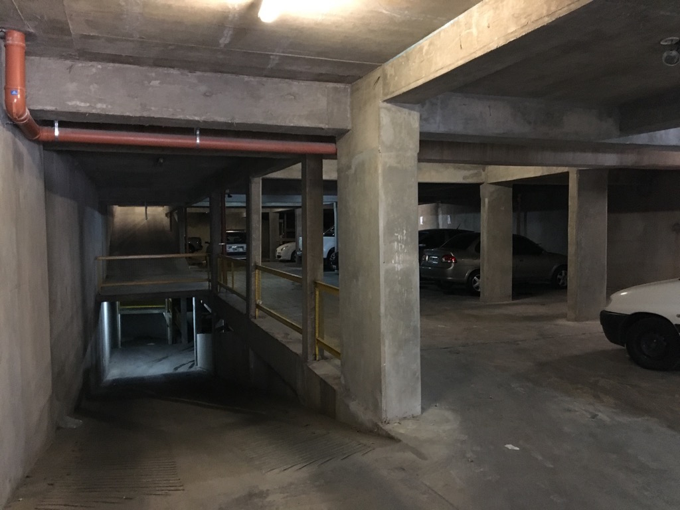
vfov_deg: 48.2
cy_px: 255
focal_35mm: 29
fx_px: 570
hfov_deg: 61.7
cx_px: 340
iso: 500
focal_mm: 4.15
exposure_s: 1/17
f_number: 2.2
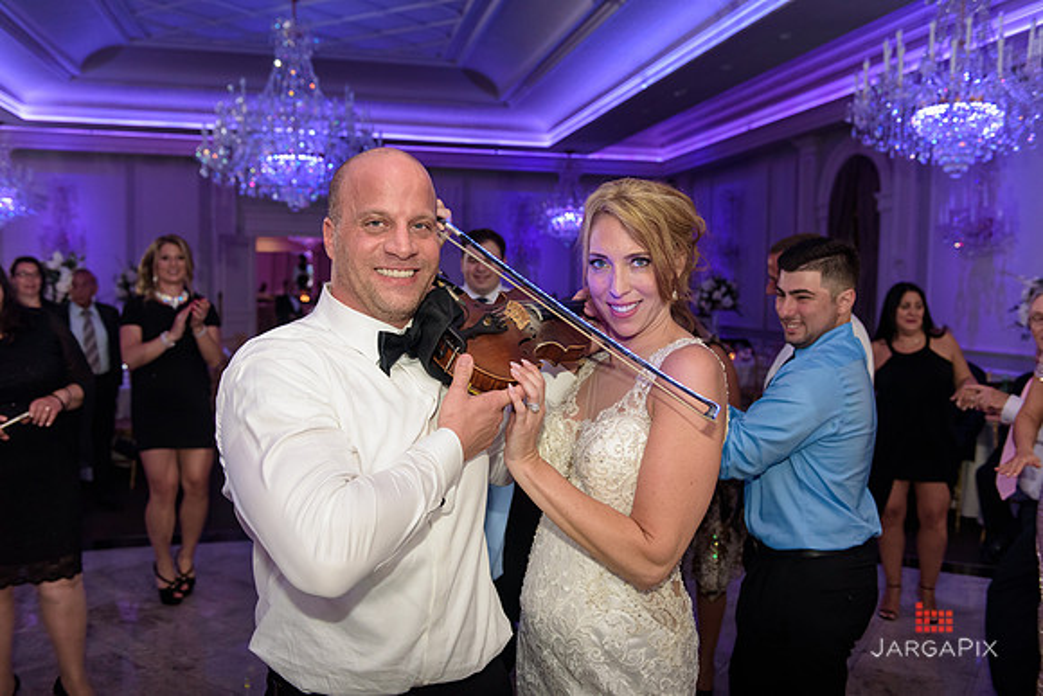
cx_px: 522
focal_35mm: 32
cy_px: 348
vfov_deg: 41.1
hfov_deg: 58.7
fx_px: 927
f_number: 3.2
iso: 1600
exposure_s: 1/125
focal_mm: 32
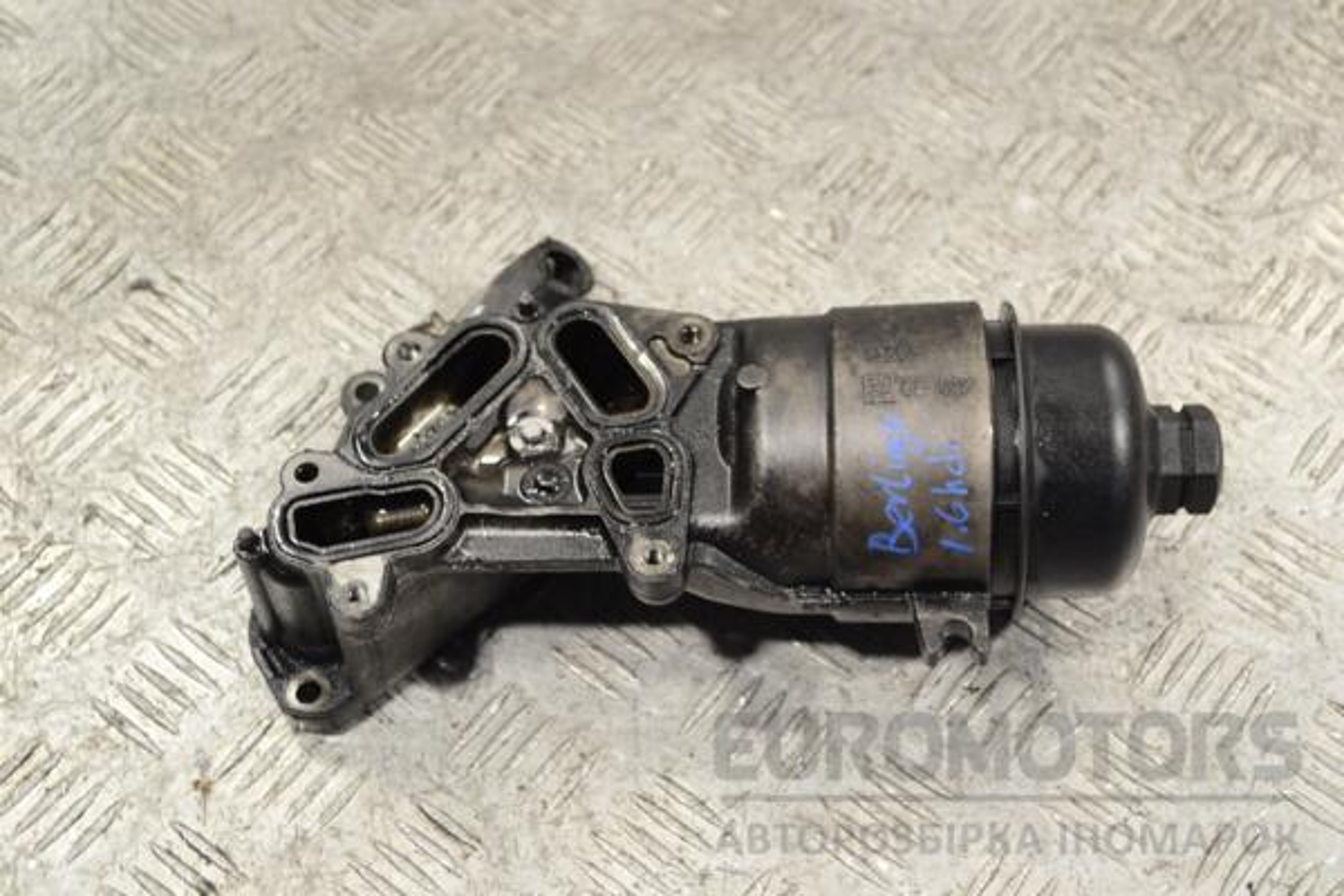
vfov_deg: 23.8
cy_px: 448
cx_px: 672
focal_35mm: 57
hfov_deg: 35.1
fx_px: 2128
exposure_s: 1/30
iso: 250
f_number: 5
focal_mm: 38
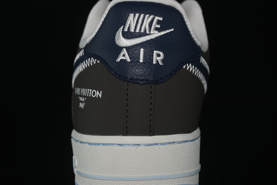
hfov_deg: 27.0
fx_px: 577
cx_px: 138
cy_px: 92
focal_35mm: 75
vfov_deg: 18.2
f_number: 7.1
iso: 160
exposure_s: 1/60
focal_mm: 50
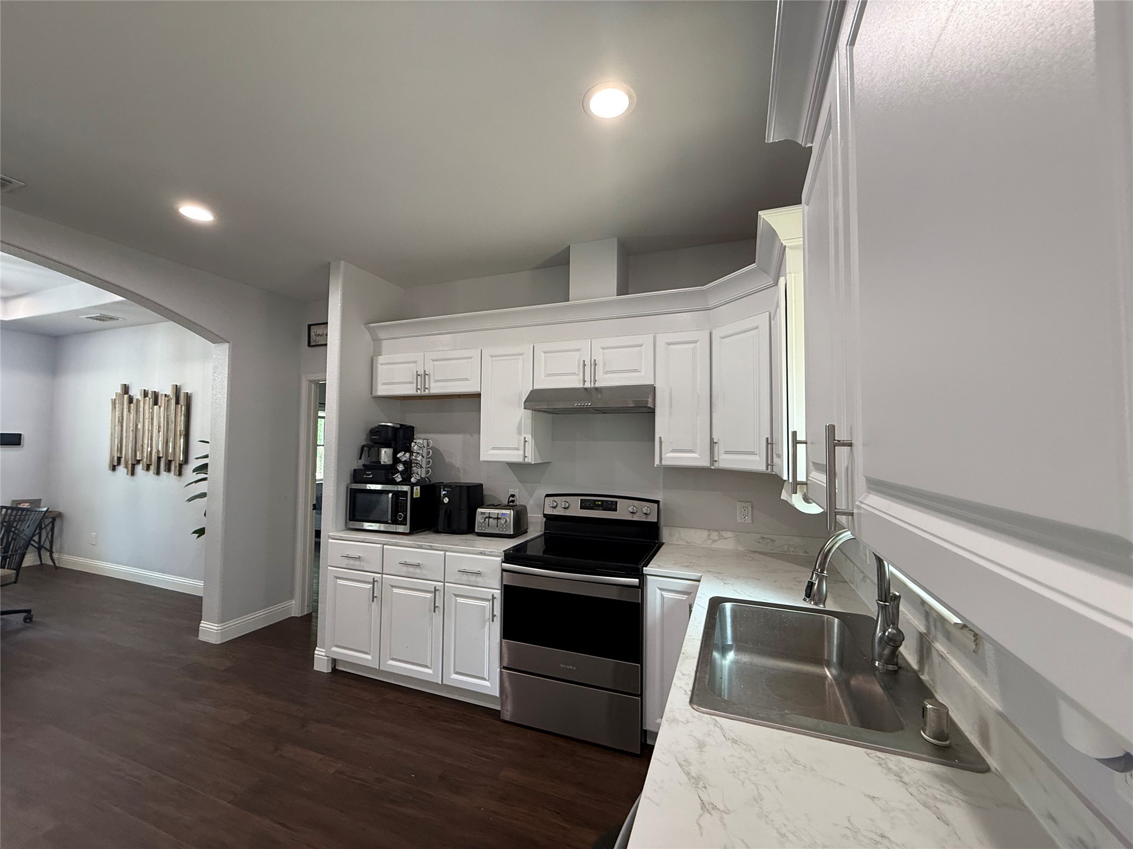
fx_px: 458
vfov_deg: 85.7
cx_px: 566
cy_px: 424
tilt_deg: +2.0
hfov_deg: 102.1
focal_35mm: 14
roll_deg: -0.8
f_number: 2.2
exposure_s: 1/60
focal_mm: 2.22
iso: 200
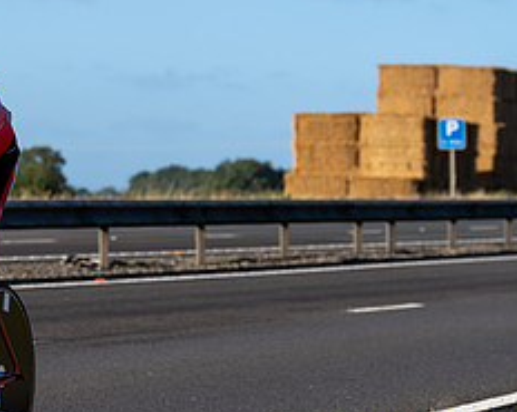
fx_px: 3377
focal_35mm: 221
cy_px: 55
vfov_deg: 7.0
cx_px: -96
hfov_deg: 8.7
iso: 100
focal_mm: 94
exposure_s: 1/800
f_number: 4.5
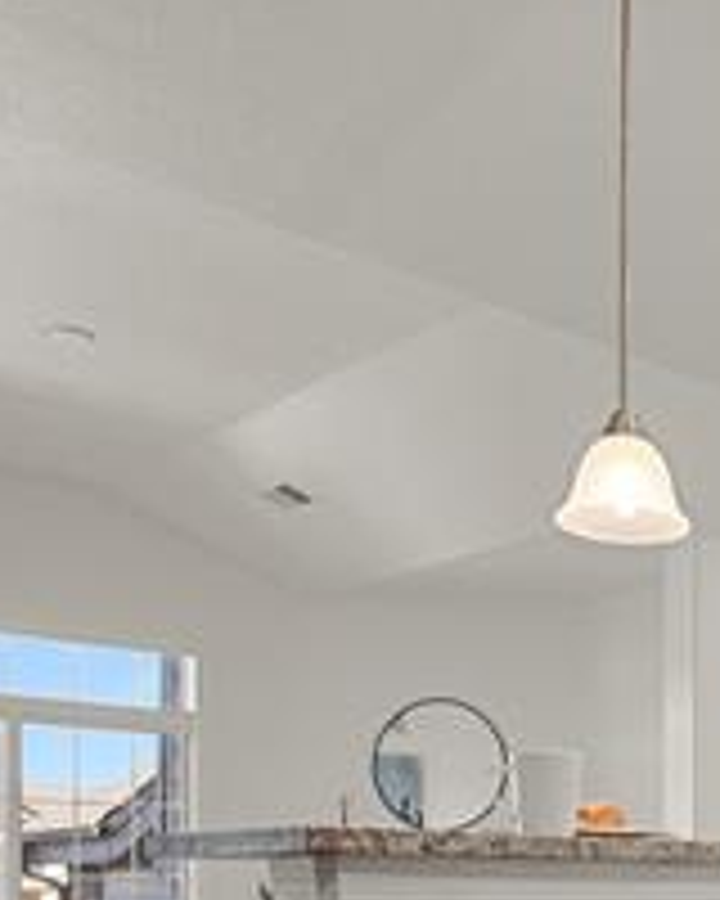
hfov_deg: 26.6
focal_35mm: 51
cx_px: 850
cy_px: 900
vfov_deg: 33.5
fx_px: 1358
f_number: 8
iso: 250
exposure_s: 3
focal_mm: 17
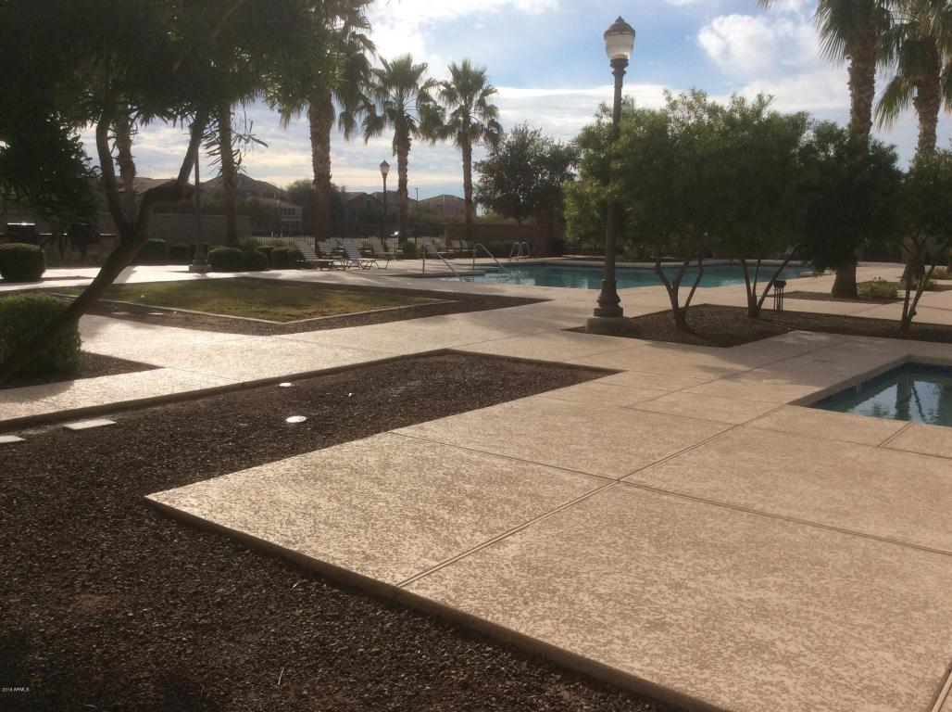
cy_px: 356
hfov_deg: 56.9
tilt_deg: -10.8
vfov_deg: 44.1
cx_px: 476
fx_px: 879
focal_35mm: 32
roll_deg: -1.5
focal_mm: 3.3
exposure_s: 1/3012
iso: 32
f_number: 2.4
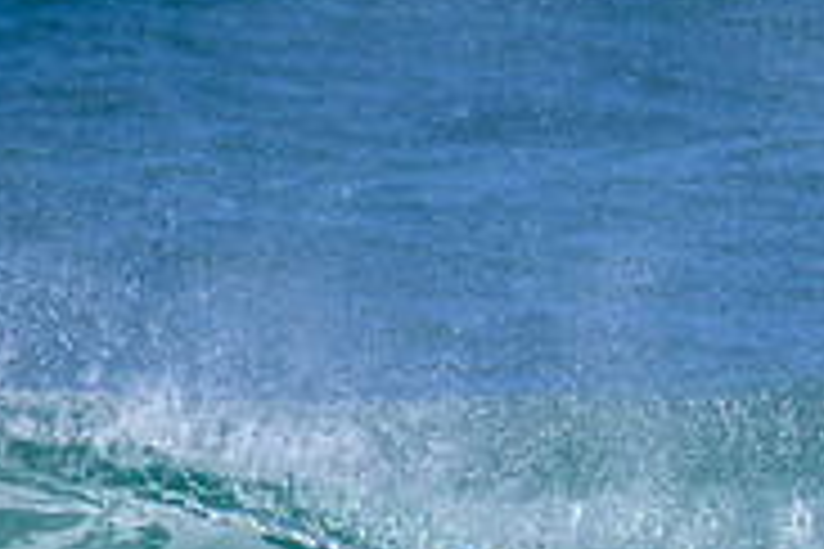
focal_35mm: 2533
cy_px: 767
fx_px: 57973
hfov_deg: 0.8
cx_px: 1162
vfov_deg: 0.5
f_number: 11
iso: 800
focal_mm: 800
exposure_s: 1/2000
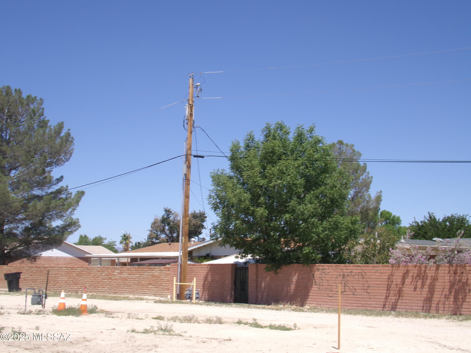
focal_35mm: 48
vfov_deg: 30.3
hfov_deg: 39.7
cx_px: 236
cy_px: 176
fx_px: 653
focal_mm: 8.5
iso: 100
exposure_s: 1/80
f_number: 12.48
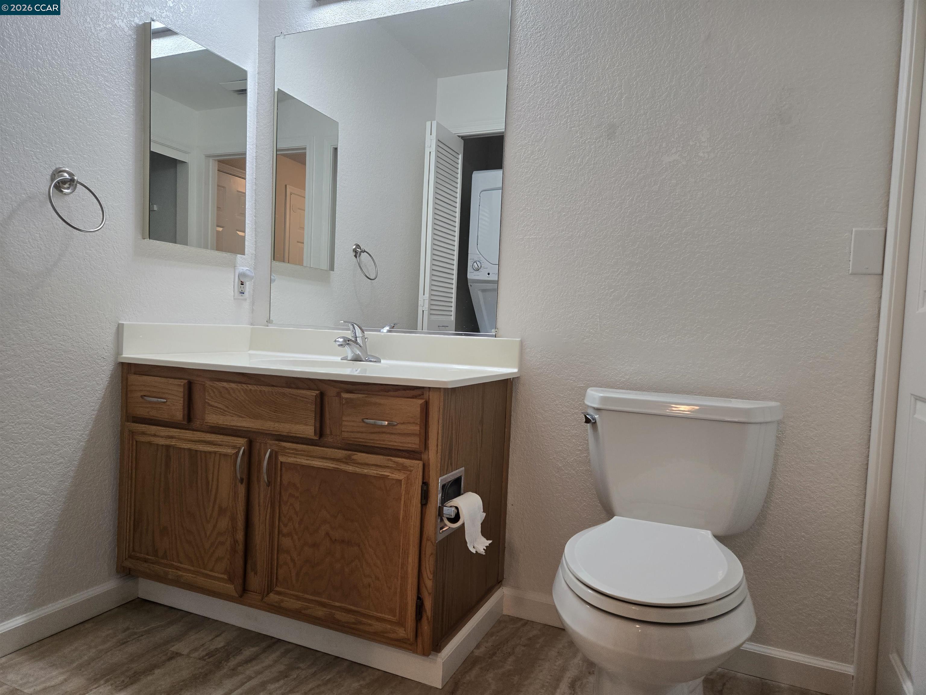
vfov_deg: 58.9
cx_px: 463
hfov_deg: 73.9
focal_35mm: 23
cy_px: 348
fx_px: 615
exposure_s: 1/120
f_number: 1.8
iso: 125
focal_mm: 5.4
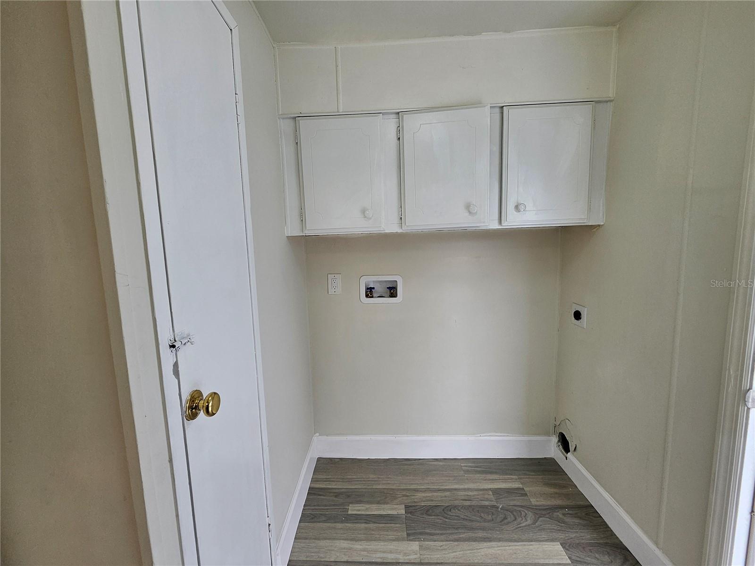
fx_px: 284
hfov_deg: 106.2
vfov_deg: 89.9
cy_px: 283
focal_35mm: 13
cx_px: 378
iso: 40
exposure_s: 1/60
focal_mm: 1.74
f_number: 2.2
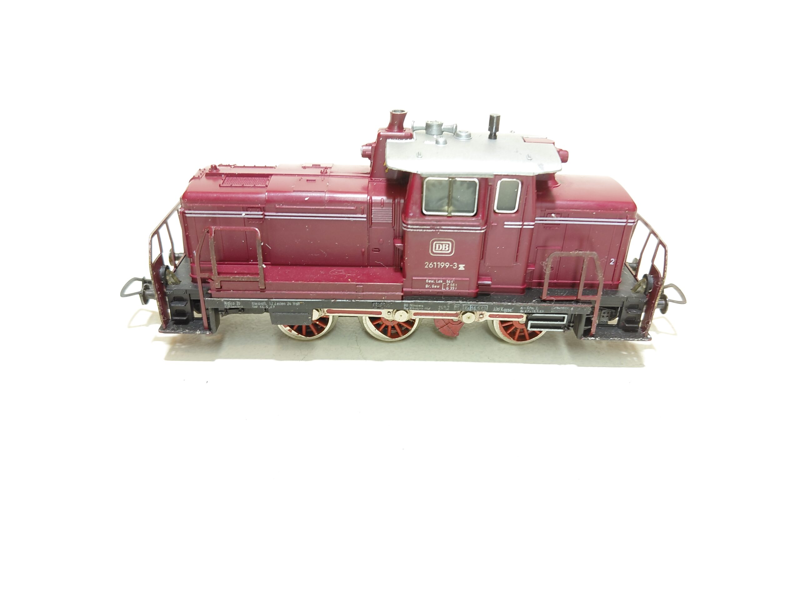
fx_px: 578
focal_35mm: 25
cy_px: 300
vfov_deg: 54.9
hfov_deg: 69.4
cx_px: 400
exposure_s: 1/50
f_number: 1.8
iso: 50
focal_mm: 4.69
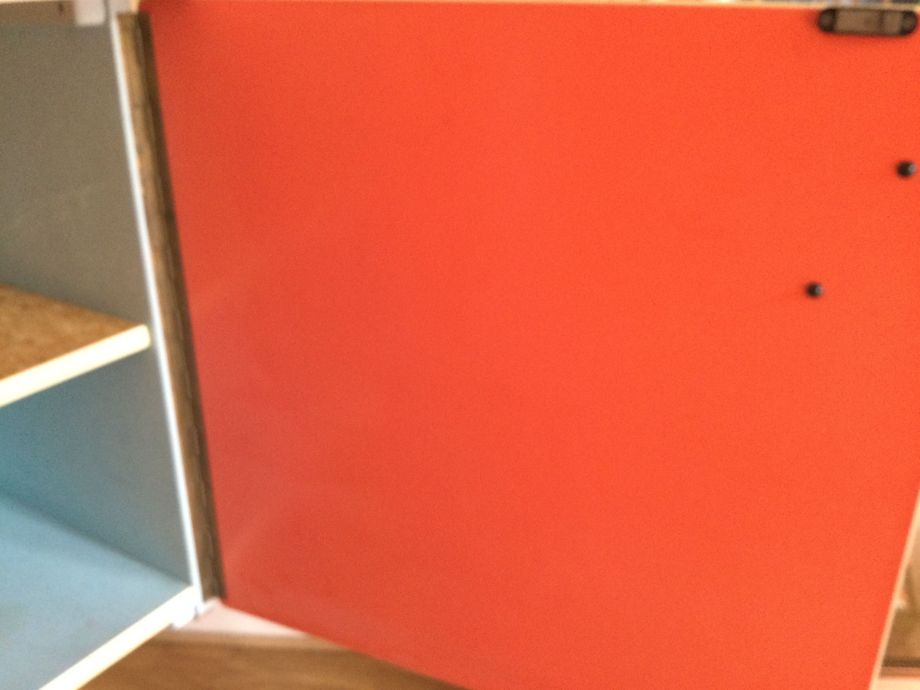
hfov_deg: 58.4
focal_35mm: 31
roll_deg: +1.7
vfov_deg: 45.4
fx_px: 824
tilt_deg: -21.1
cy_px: 345
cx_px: 460
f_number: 2.4
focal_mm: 3.3
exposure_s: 1/20
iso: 200
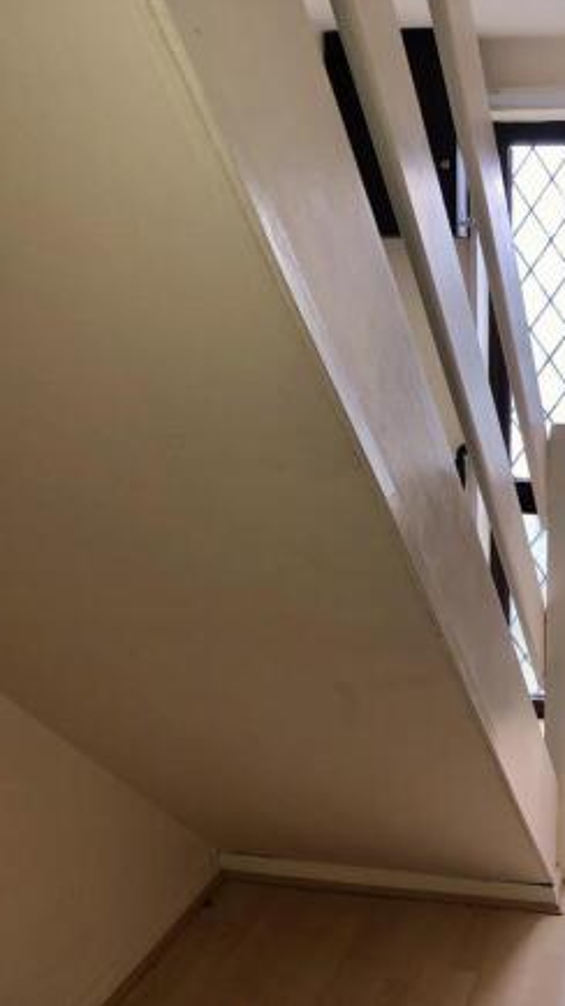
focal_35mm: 41
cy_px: 502
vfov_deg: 49.4
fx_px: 1092
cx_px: 527
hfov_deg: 27.7
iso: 64
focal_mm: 4
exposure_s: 1/120
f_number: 1.8
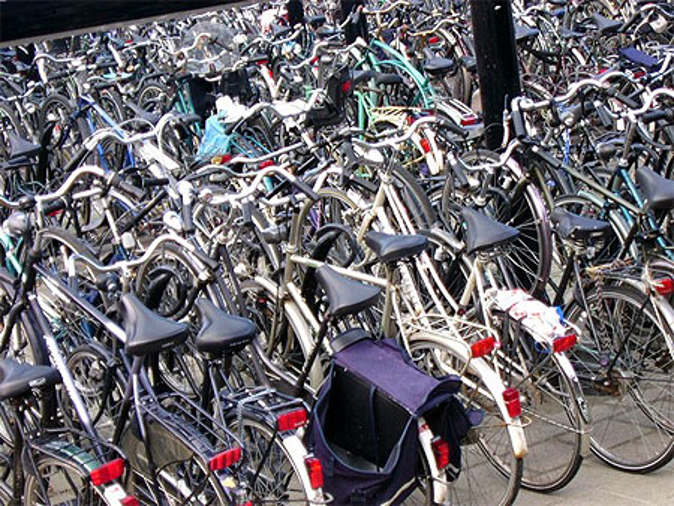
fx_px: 2007
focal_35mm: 103
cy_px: 253
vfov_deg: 14.4
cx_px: 337
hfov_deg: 19.1
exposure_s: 1/60
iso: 100
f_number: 4.9
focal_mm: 17.14
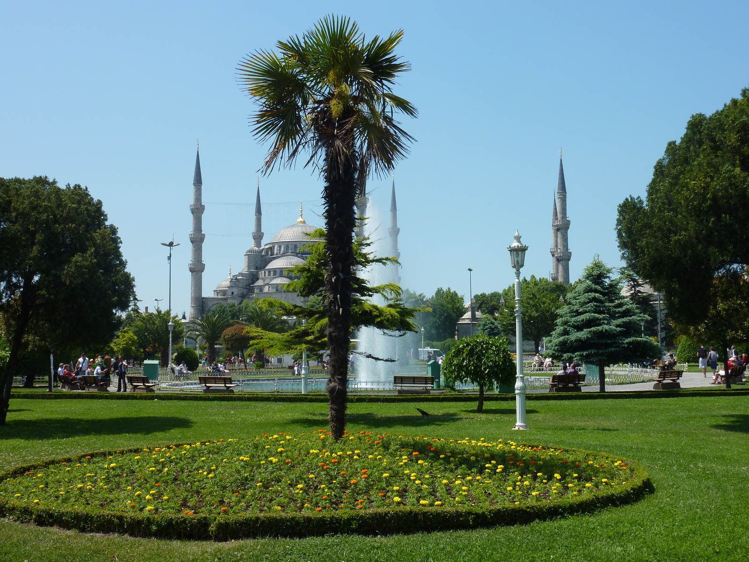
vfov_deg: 36.0
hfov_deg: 46.8
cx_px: 374
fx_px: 865
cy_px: 281
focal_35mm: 40
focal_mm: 6.5
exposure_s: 1/500
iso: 80
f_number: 5
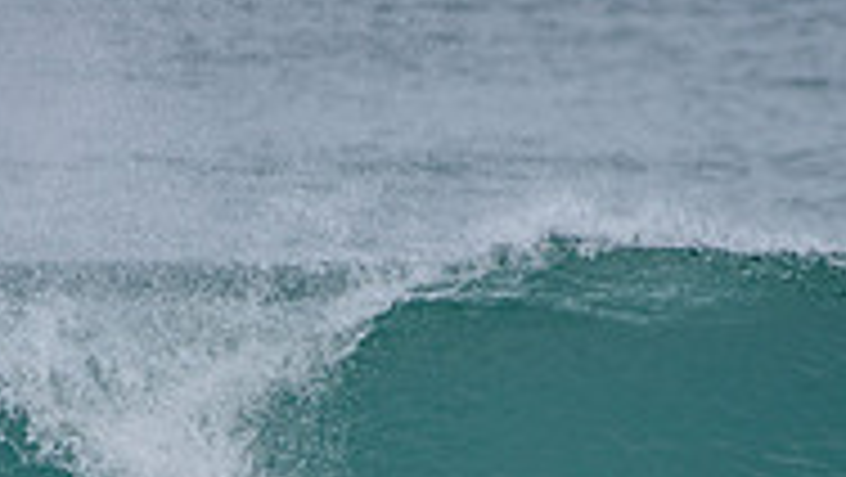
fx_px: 36361
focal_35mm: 1620
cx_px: 333
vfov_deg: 0.8
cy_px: 673
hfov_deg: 1.3
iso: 250
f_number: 5.6
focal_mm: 500
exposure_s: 1/2000
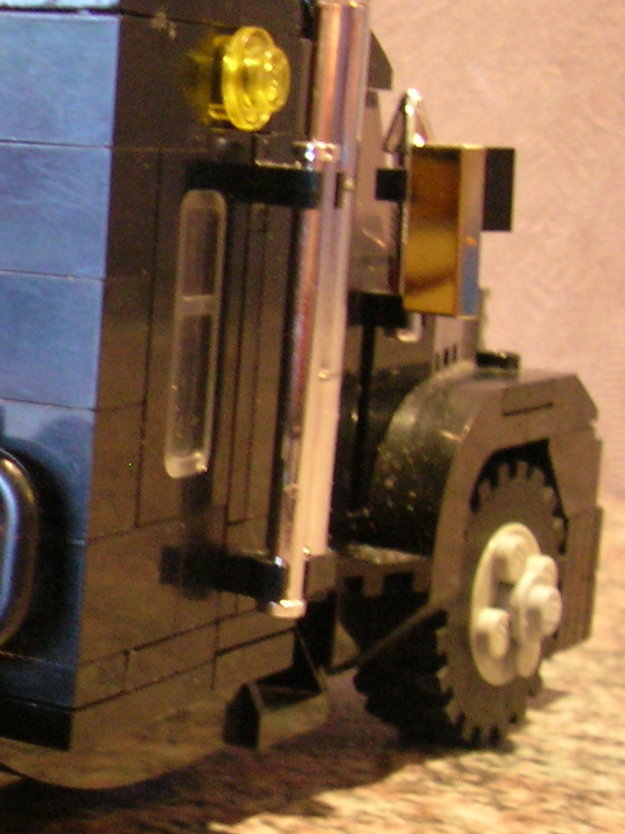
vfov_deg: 19.5
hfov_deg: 13.4
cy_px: 438
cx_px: -449
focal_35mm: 101
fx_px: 2433
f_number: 2.9
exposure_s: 1/3.5
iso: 153
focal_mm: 5.7
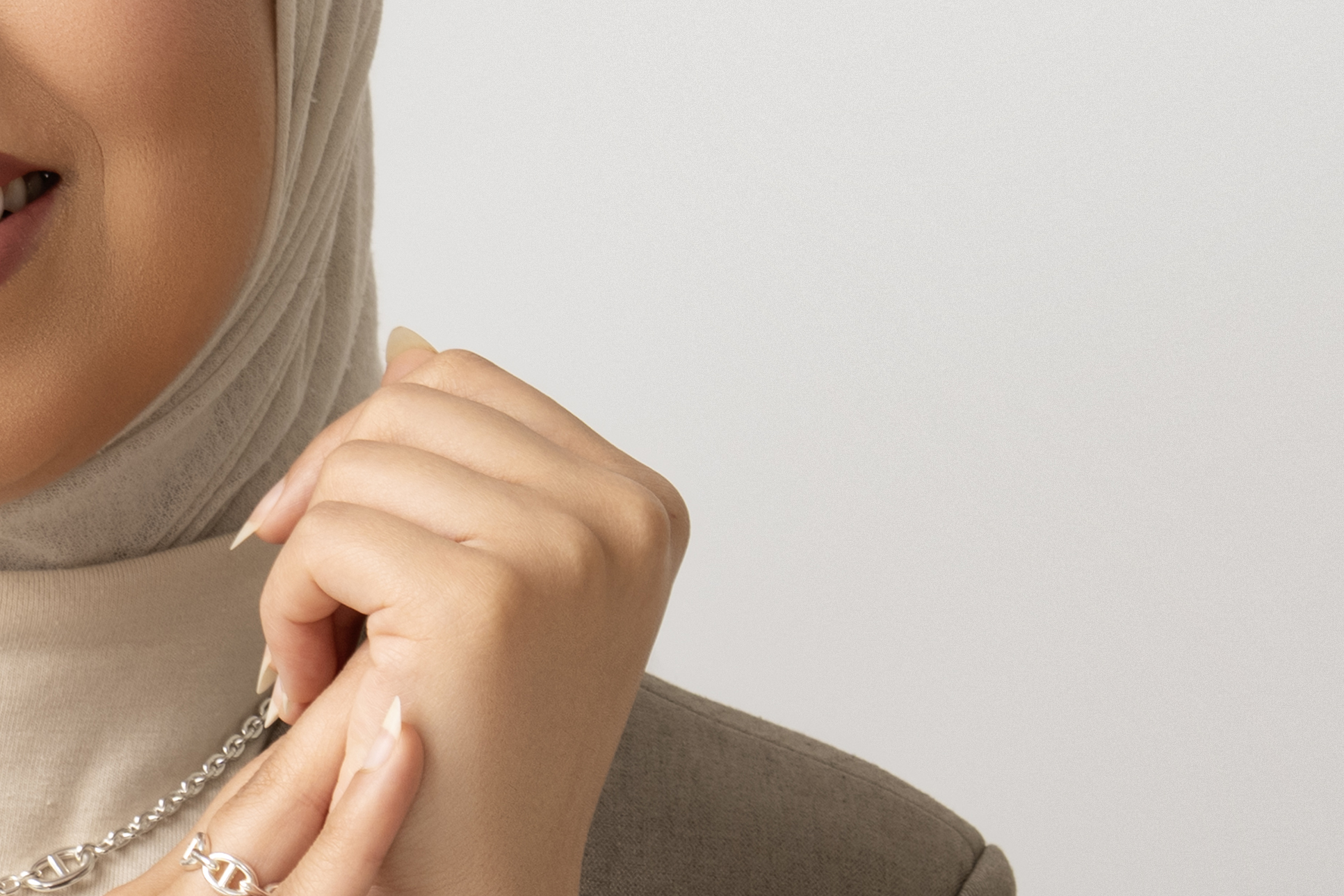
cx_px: -98
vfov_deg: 4.6
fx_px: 11163
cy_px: 888
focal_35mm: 299
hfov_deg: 6.9
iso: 100
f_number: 9
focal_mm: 70
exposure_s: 1/125
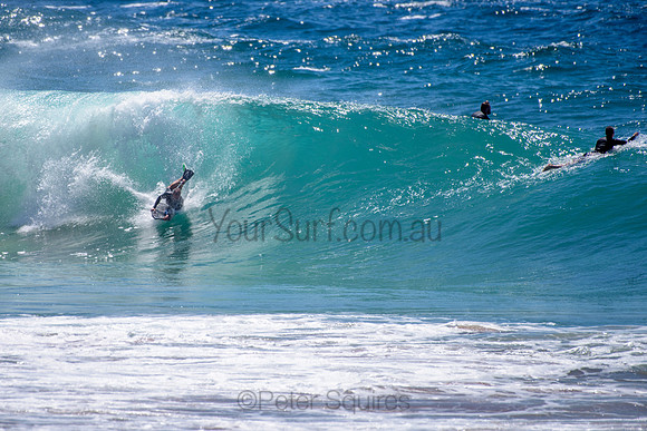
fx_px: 11016
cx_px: 258
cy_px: 190
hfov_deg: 3.4
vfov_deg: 2.2
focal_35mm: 613
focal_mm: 500
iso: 100
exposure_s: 1/2000
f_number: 5.6
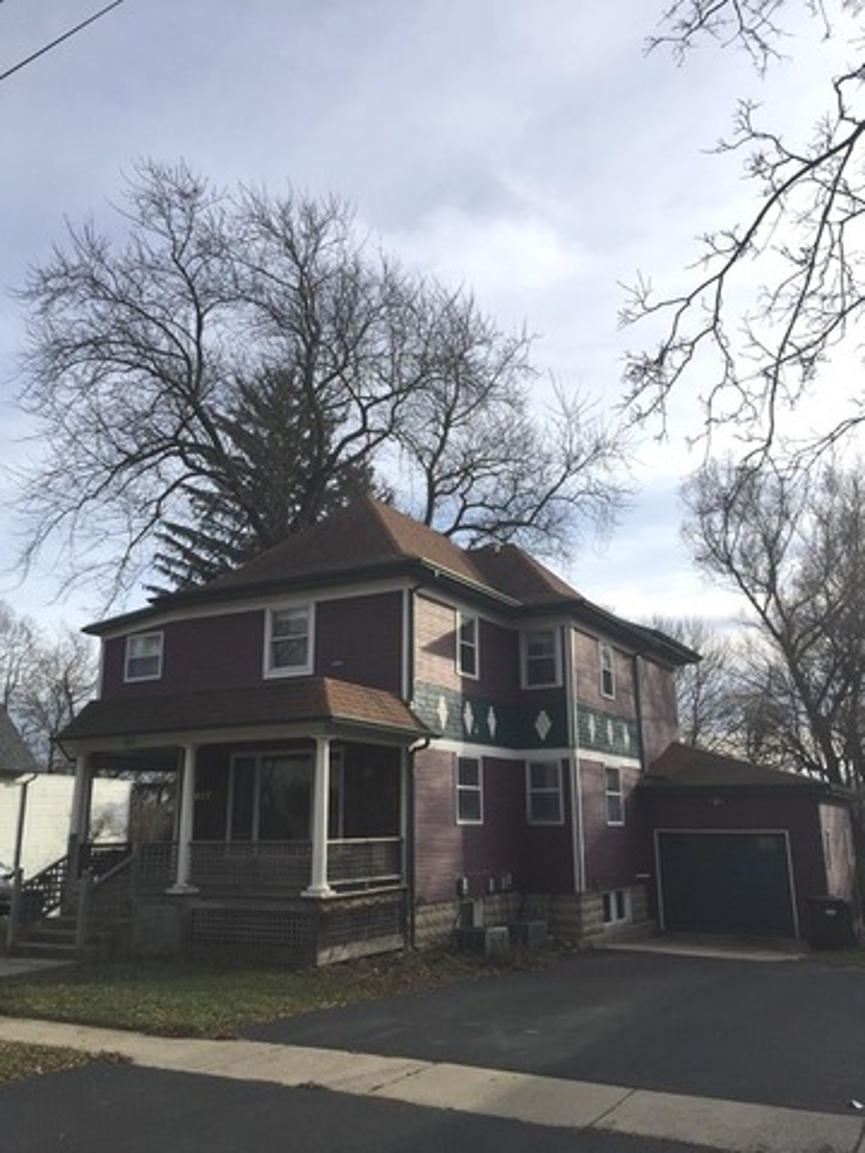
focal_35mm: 29
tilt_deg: +15.3
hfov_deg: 48.2
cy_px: 576
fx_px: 966
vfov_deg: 61.7
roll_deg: +0.4
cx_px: 432
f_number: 2.2
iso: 32
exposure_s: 1/1799
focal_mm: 4.15
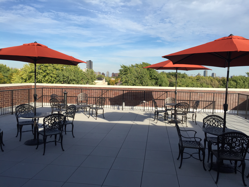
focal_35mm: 29
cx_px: 124
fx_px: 209
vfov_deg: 48.2
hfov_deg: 61.7
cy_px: 94
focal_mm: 4.15
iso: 32
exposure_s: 1/1364
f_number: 2.2
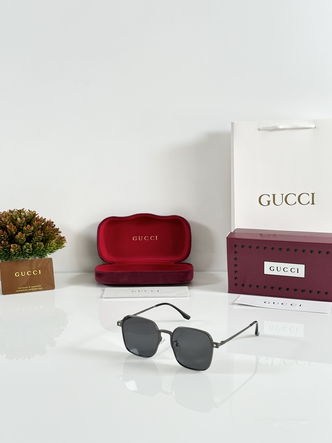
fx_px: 627
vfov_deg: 38.9
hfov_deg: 29.7
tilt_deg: -9.4
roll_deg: +0.8
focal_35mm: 49
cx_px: 165
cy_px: 217
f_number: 1.78
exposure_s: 1/100
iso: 64
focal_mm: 6.86
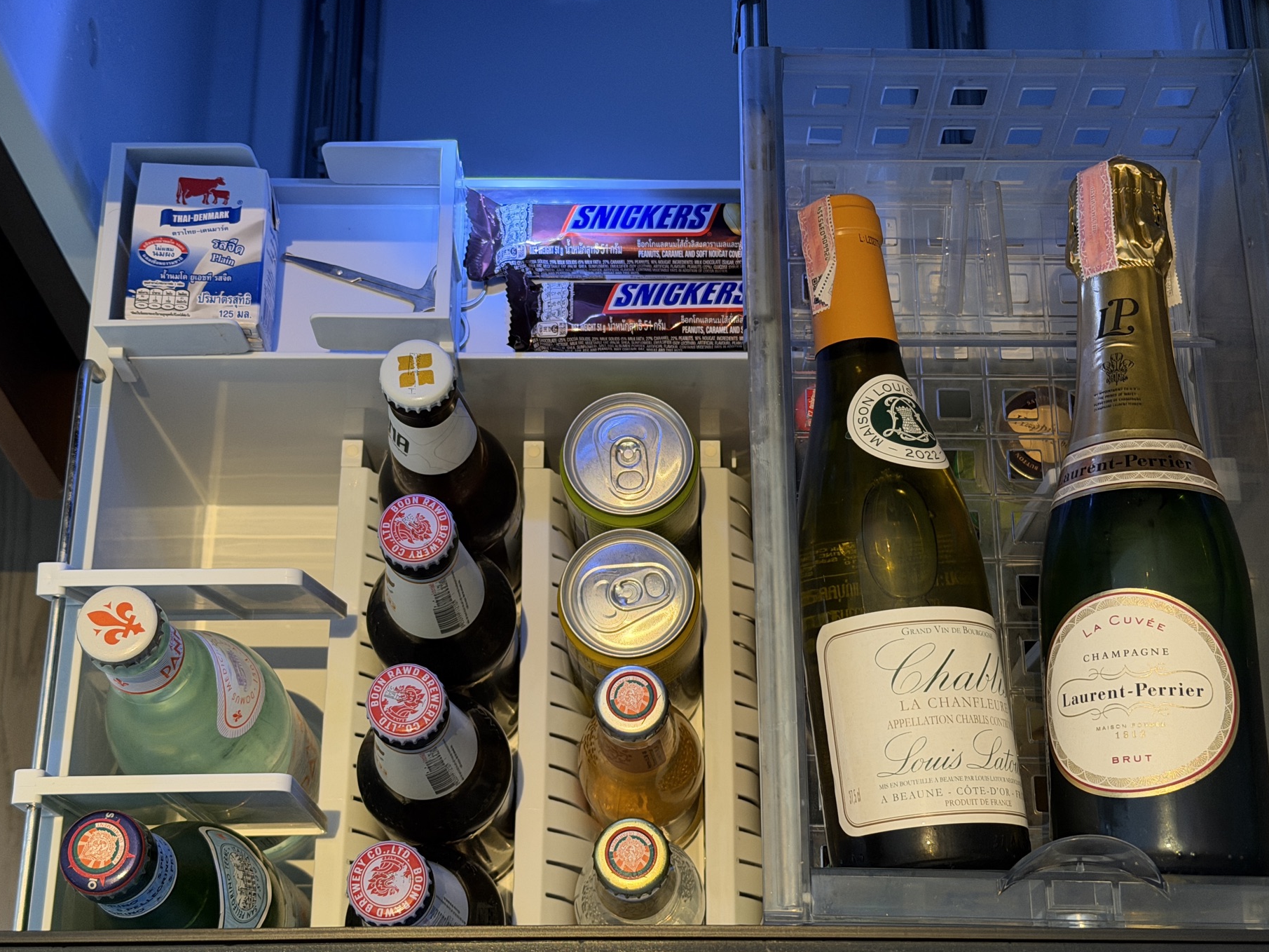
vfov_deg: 27.5
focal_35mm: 53
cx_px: 662
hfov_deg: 36.2
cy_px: 470
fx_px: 1943
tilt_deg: -65.8
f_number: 1.78
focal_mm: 6.76
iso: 250
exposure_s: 1/43
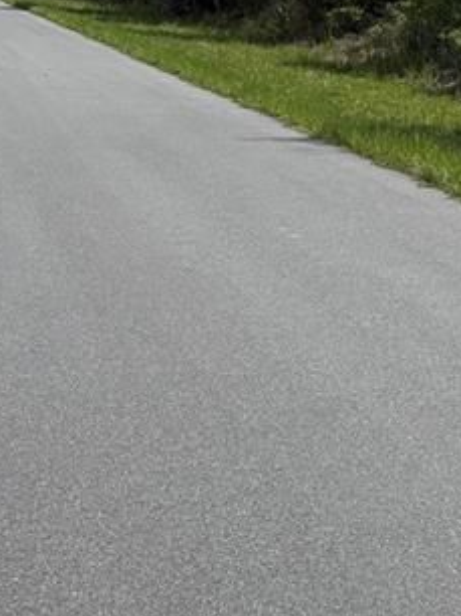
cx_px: 666
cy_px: -28
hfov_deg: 13.7
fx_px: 1814
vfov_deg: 18.7
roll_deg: -1.1
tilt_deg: +0.0
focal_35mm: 102
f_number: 1.6
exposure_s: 1/6993
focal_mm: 5.96
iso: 50
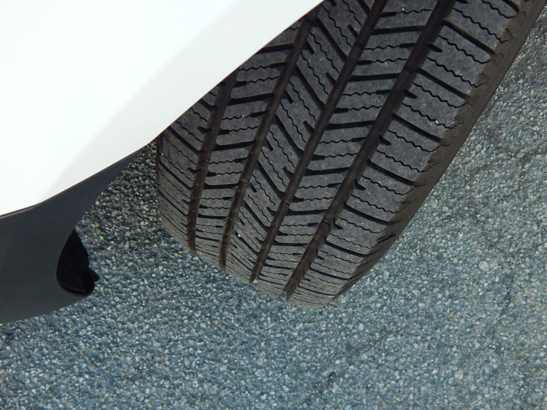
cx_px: 274
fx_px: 537
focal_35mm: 34
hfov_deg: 54.0
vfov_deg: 41.8
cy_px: 205
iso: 125
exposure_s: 1/125
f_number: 3.3
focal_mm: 6.1
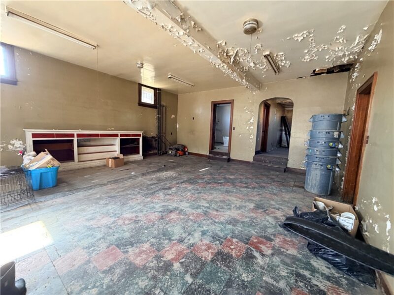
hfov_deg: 102.1
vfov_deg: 85.7
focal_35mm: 14
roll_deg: -1.8
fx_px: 159
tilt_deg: -5.4
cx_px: 197
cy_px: 148
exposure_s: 1/60
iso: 400
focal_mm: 2.22
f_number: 2.2
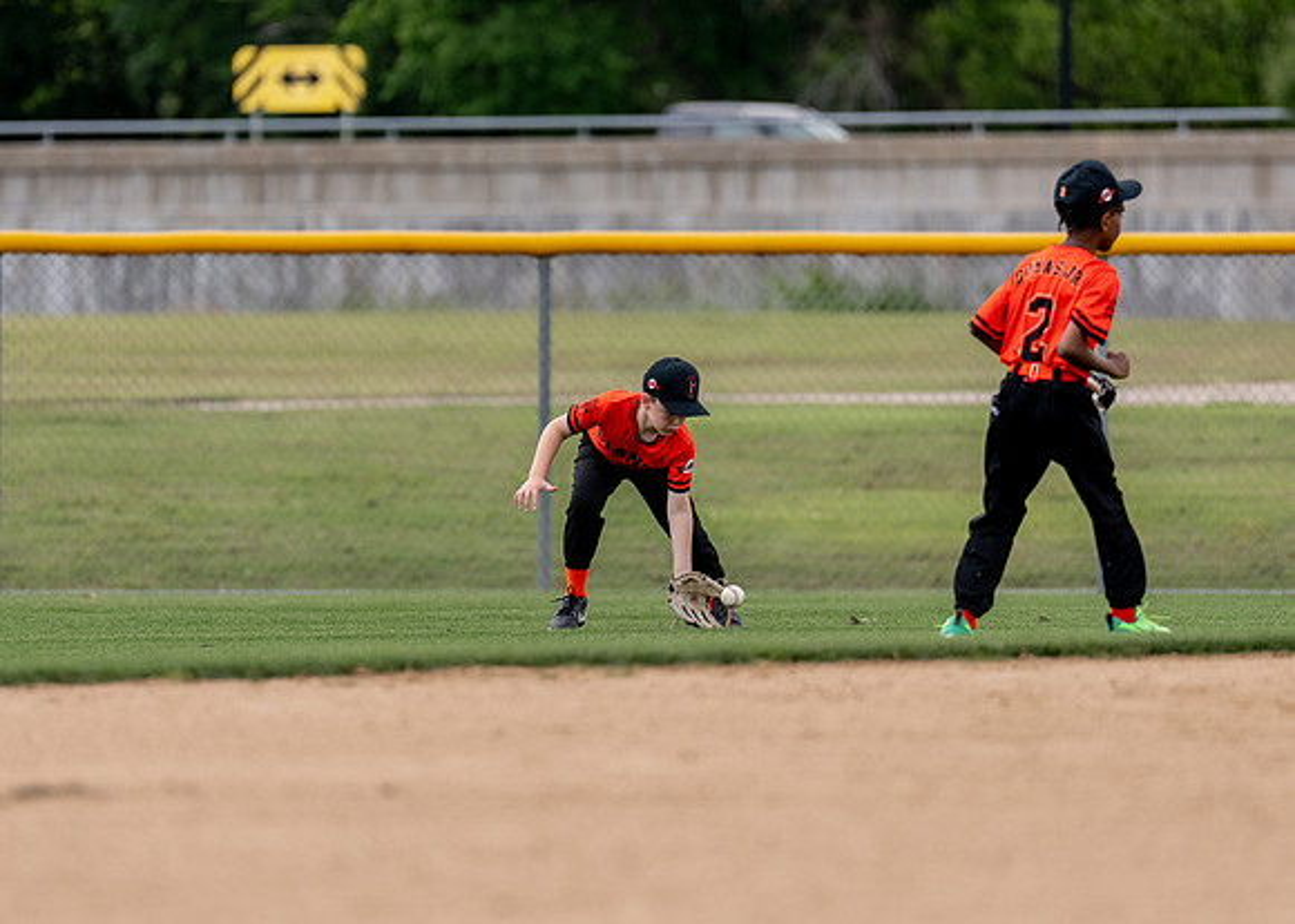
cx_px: 560
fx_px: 13696
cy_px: 458
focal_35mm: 372
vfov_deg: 3.9
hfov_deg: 5.4
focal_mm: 200
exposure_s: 1/3200
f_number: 2.8
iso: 250
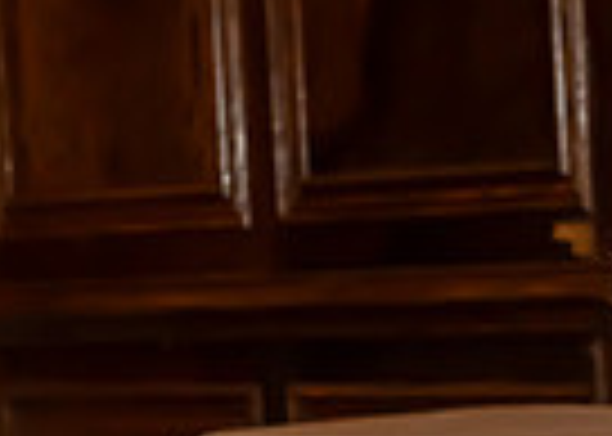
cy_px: 790
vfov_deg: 6.3
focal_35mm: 222
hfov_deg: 9.0
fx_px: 3857
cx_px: 549
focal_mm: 37
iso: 500
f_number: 7.1
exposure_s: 1/250
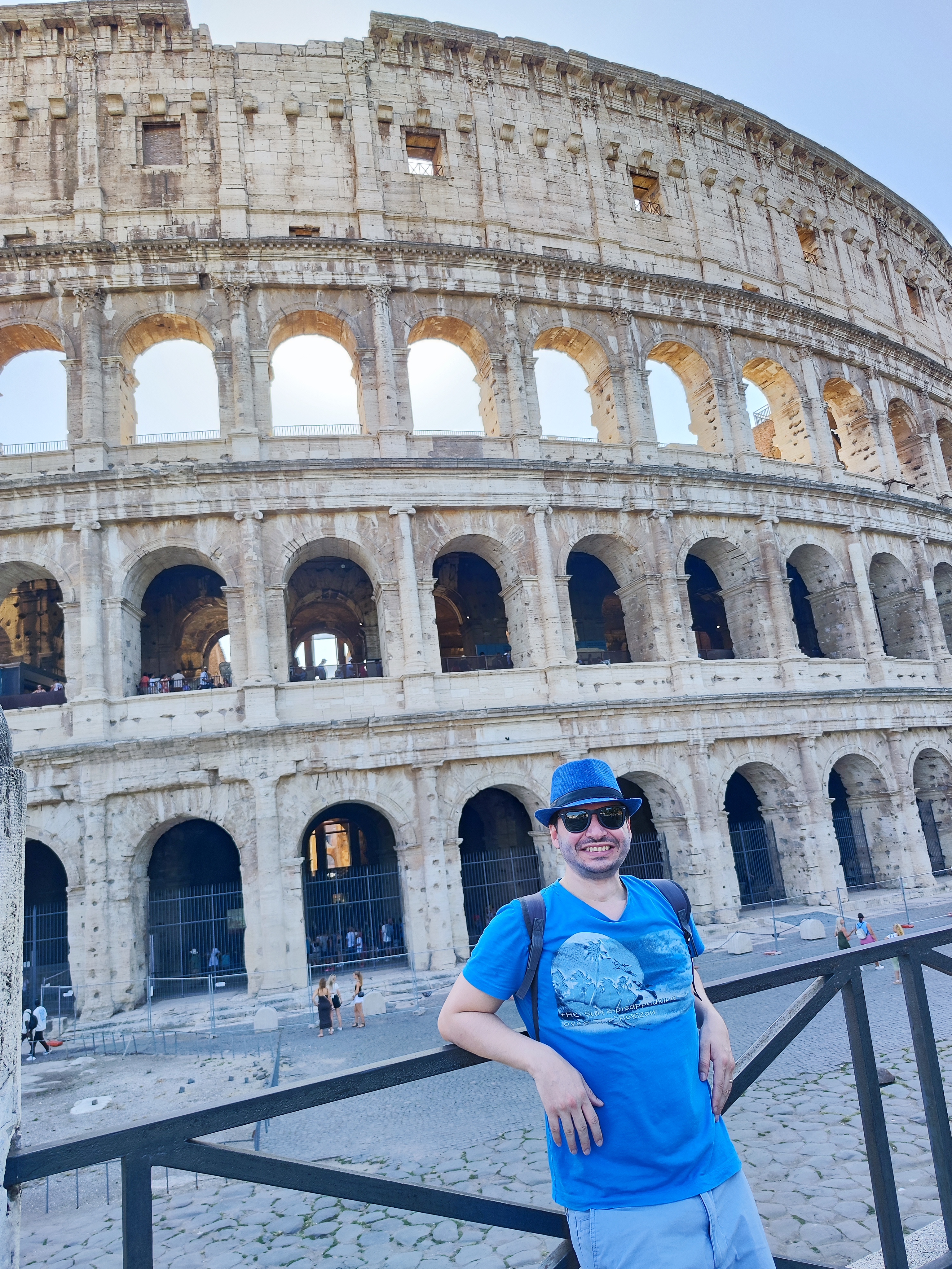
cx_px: 476
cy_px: 634
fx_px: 843
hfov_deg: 58.9
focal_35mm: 23
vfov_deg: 73.9
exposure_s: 1/227
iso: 50
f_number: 1.69
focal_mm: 7.01
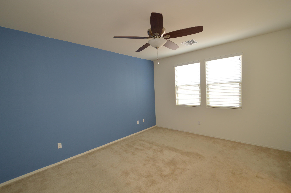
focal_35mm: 15
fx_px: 121
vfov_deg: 77.2
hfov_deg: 100.4
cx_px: 146
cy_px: 96
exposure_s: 1/80
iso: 400
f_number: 4.5
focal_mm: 10
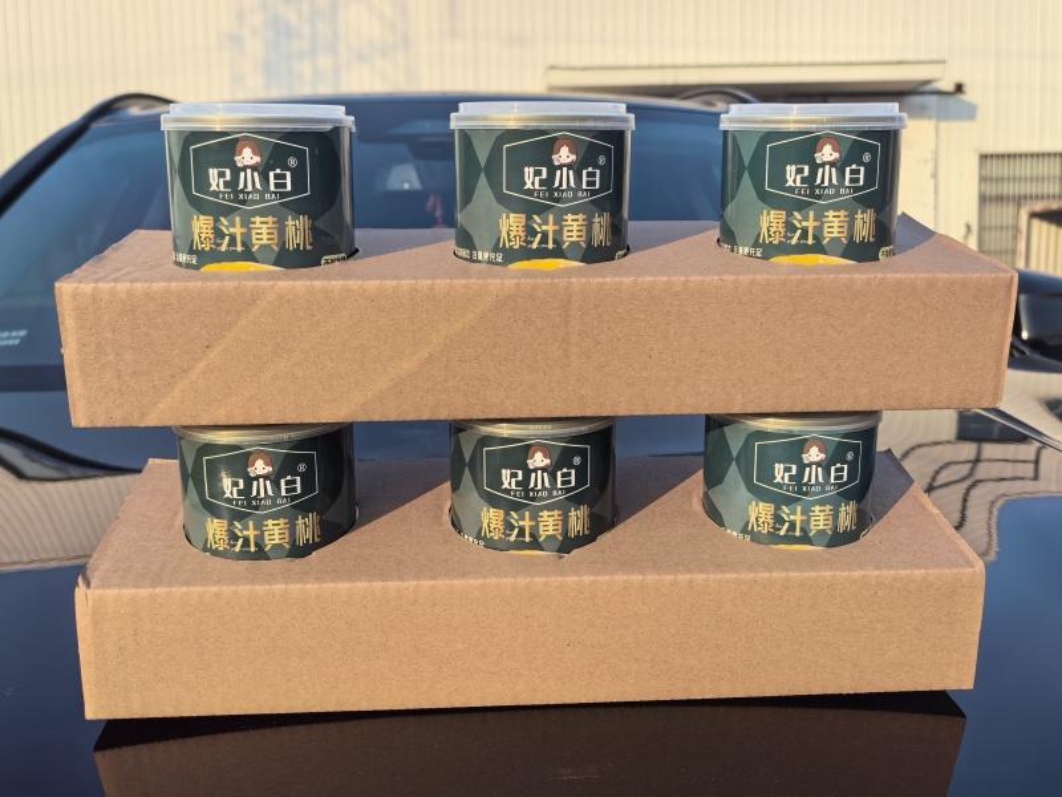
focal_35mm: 34
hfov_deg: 54.0
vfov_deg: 41.8
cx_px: 531
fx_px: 1043
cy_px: 398
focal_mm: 5.72
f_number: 2
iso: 50
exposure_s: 1/1272
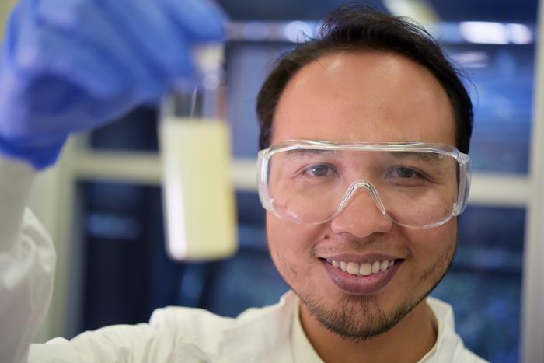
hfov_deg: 33.4
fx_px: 907
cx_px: 272
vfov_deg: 22.6
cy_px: 182
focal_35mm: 60
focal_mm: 60
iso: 800
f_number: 3
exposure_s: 1/125
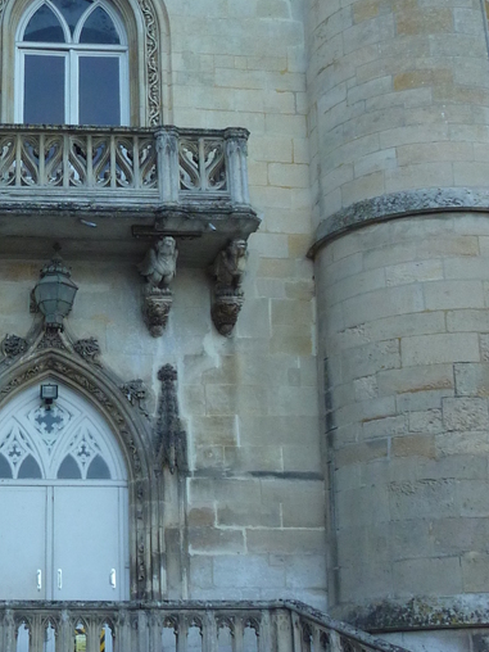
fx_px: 1111
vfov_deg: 32.6
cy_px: 263
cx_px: 92
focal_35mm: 59
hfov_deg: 24.4
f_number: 4
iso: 200
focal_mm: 4.1
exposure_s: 1/250
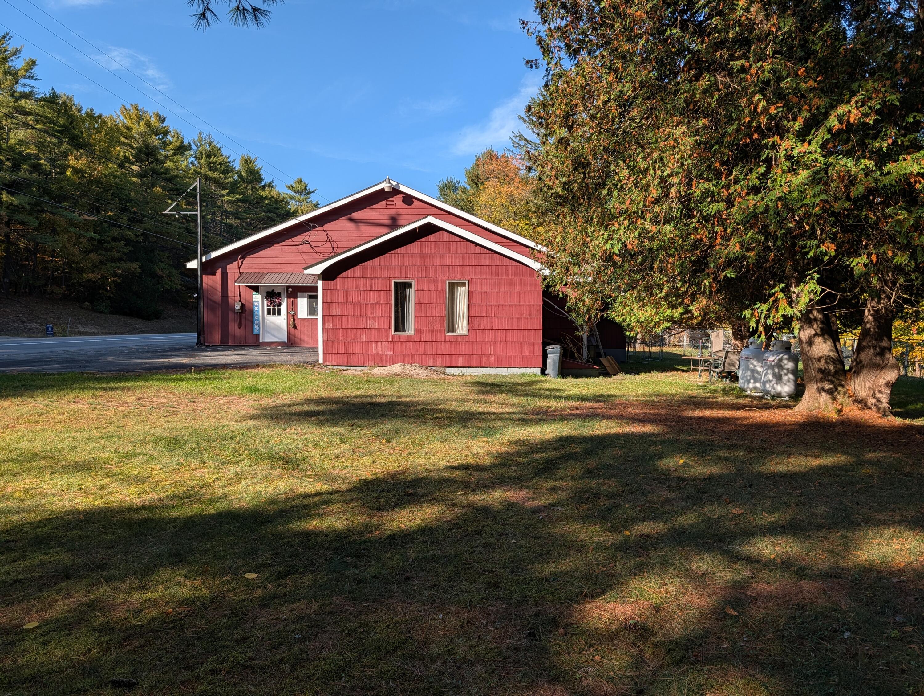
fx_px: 641
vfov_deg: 56.9
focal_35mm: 24
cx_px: 462
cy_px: 348
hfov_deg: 71.5
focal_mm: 6.9
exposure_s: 1/813
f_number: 1.68
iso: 22
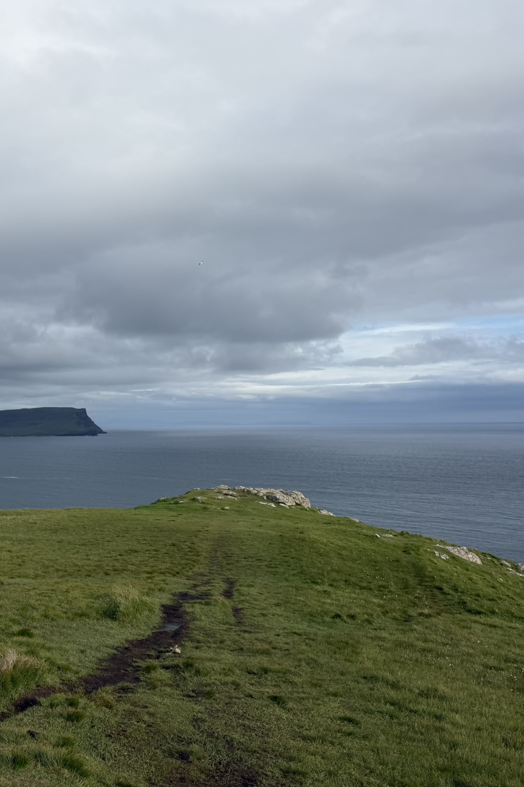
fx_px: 743
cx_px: 5
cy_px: 387
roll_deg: +1.0
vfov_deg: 55.8
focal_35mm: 34
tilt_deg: +3.5
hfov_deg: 35.3
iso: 80
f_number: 1.78
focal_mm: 6.76
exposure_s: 1/4673
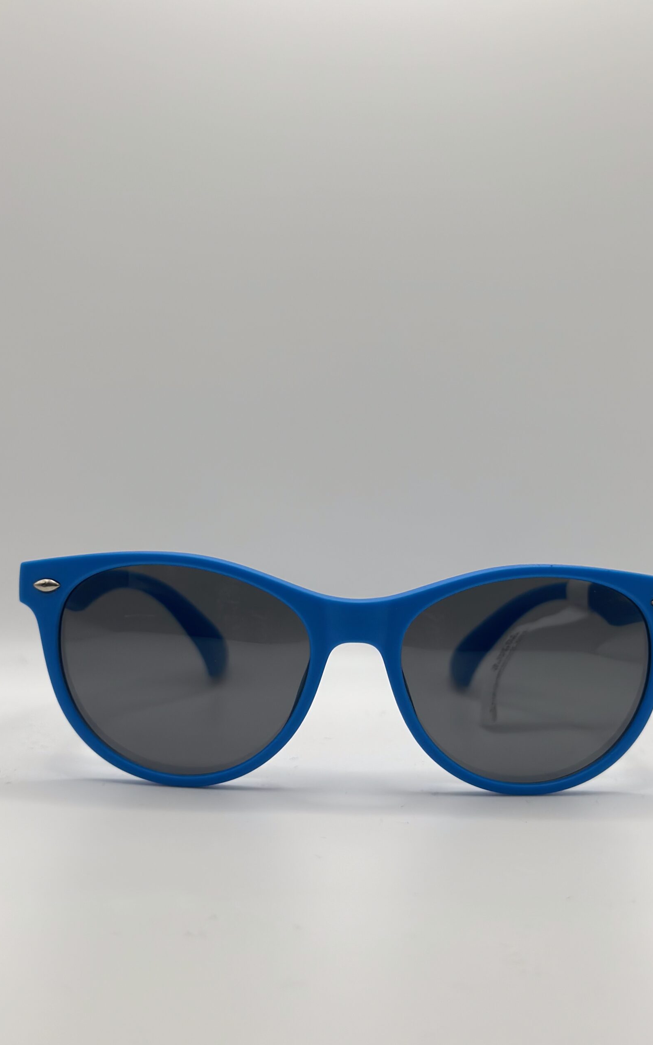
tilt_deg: -9.6
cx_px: 365
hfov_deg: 25.3
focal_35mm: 51
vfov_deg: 39.6
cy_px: 522
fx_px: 1452
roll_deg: -1.7
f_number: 1.78
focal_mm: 6.86
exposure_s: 1/594
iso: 80
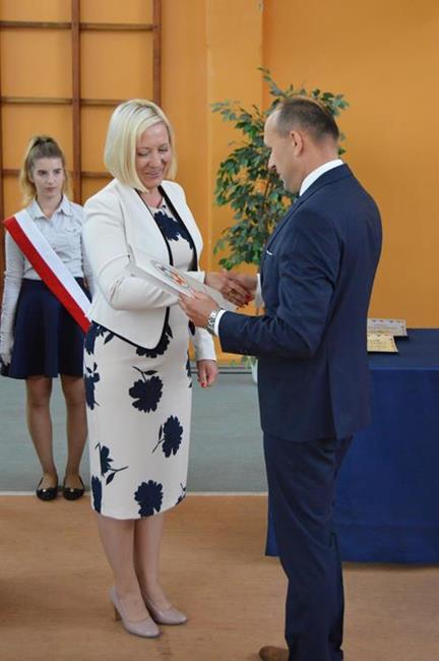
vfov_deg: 35.1
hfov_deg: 23.7
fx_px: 1045
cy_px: 330
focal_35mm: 57
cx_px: 220
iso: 3200
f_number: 4.8
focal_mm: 38
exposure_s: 1/60
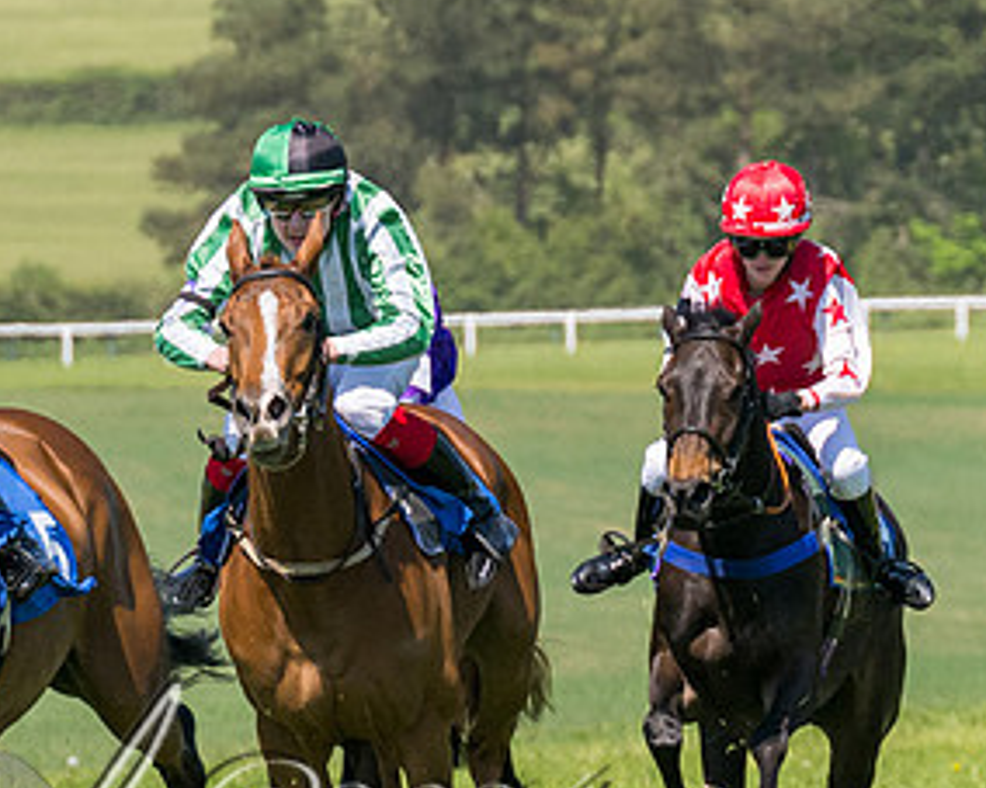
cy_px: 525
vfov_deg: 2.5
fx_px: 18145
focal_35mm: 622
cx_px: 278
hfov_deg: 3.1
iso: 400
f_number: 5
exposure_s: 1/3200
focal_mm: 140
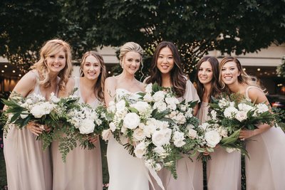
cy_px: 95
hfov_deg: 54.4
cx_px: 142
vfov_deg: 37.9
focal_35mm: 35
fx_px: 277
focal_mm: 35
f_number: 2.5
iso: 125
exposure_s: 1/320
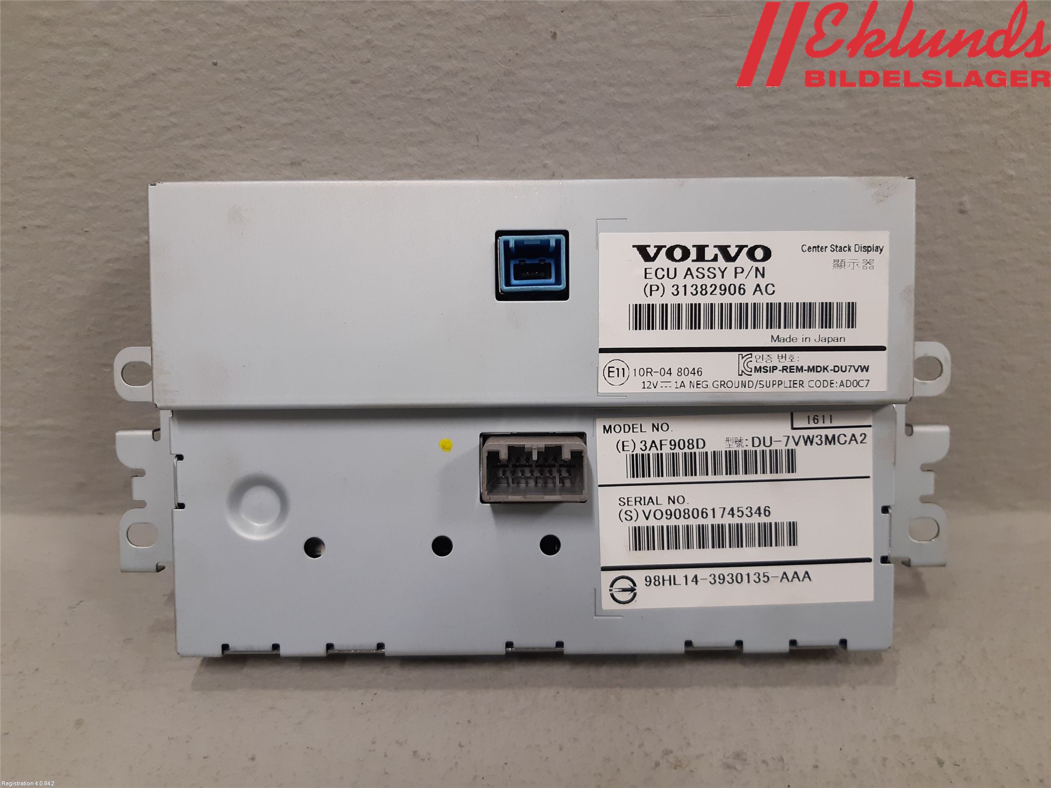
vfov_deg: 53.1
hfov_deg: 67.3
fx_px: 789
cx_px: 526
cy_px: 394
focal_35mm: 26
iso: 125
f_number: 1.7
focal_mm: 3.93
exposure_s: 1/50
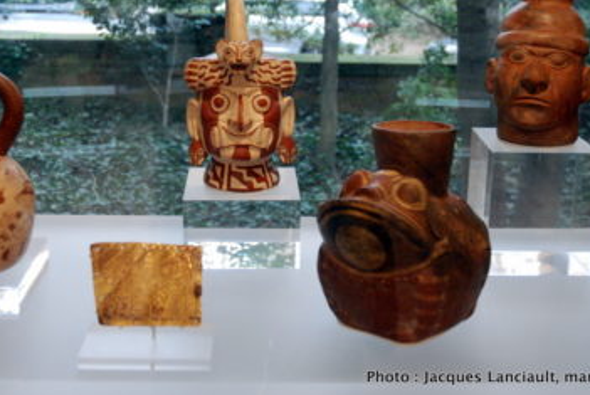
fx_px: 947
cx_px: 245
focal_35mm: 58
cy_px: 120
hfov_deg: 34.5
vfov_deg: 23.4
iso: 1600
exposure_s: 1/100
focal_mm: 27
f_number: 5
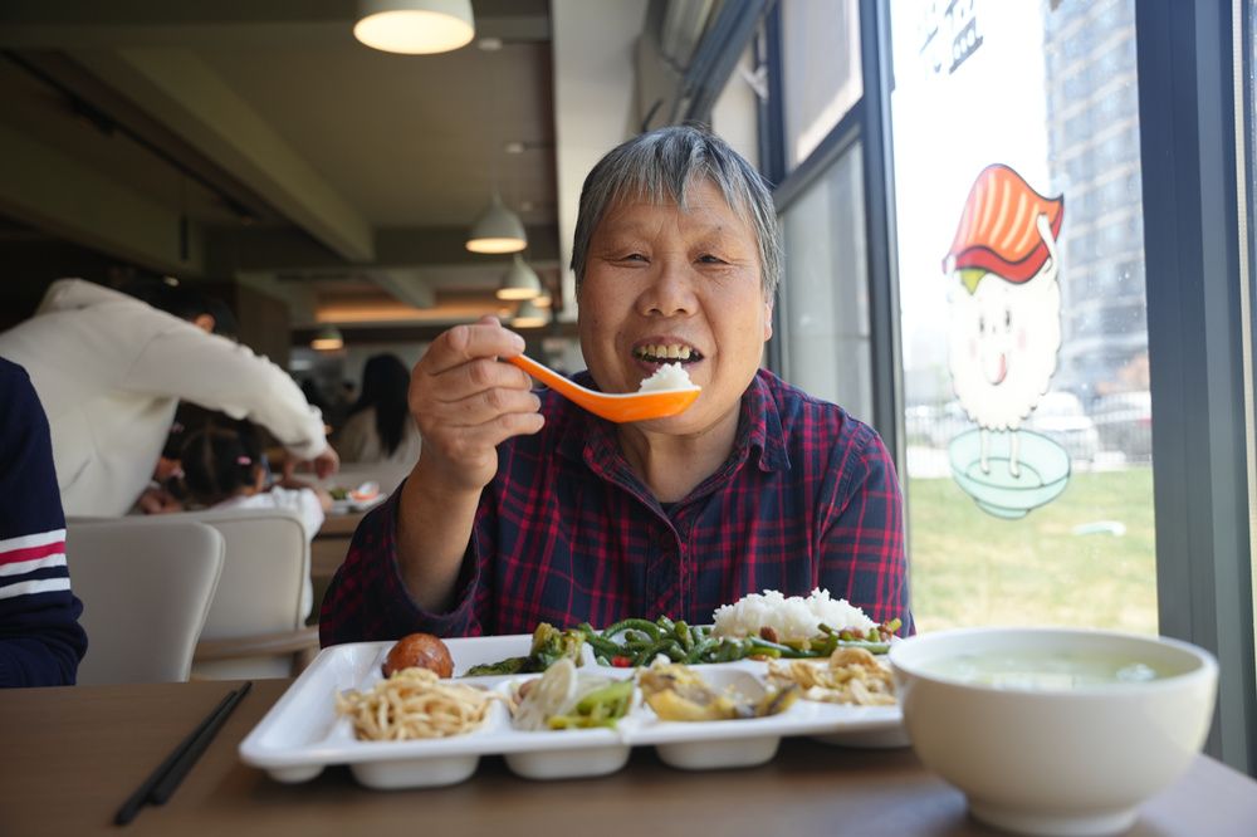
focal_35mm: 33
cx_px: 628
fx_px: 1145
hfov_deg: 57.5
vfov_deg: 40.2
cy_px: 418
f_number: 4
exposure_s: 1/160
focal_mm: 32.8
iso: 250
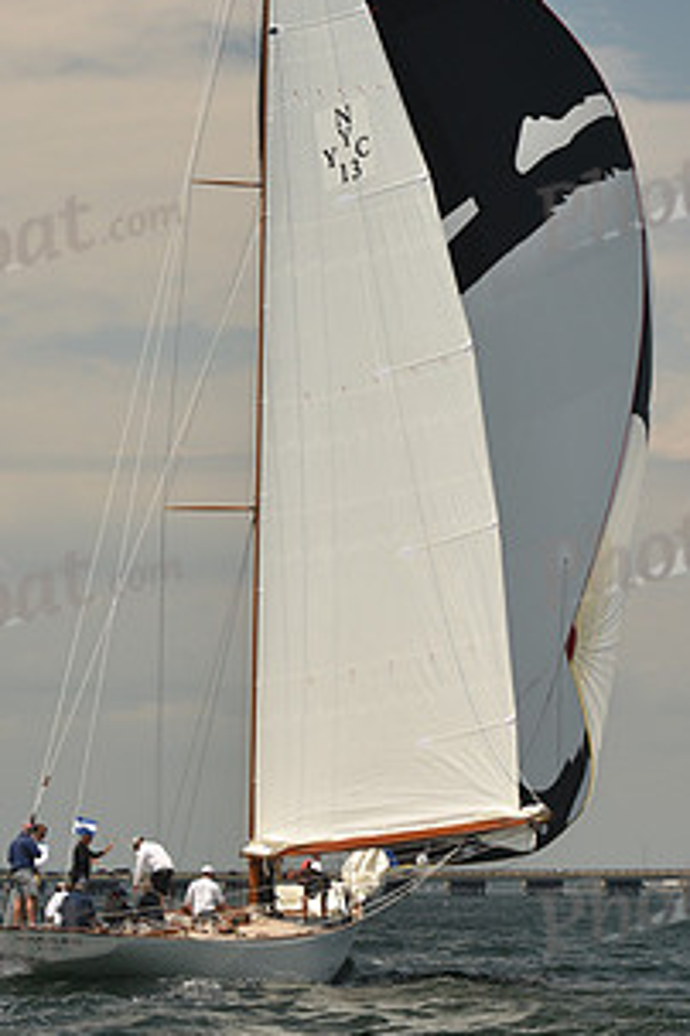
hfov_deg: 10.2
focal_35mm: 134
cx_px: 360
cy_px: 393
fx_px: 3852
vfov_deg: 15.3
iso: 250
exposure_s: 1/640
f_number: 8
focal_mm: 70
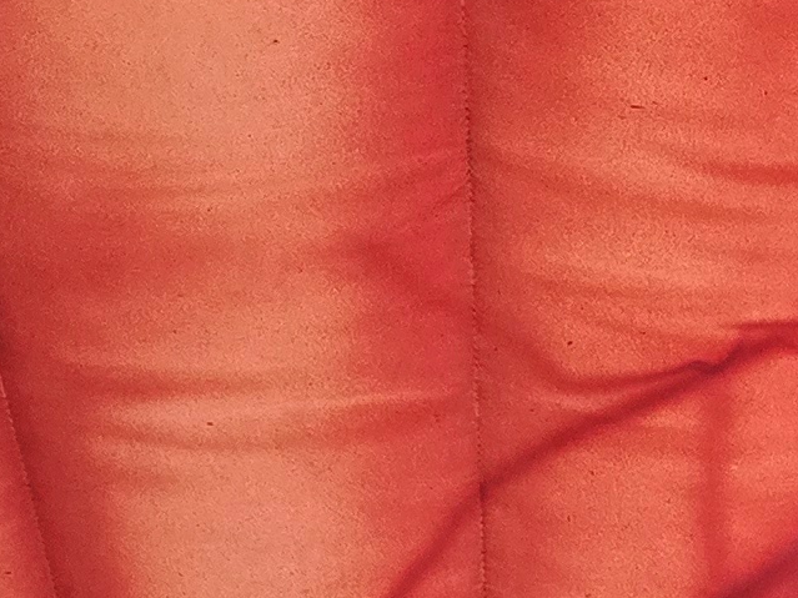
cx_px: 884
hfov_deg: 13.4
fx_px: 3319
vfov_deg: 9.0
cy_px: 1556
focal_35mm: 144
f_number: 1.7
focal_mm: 6.3
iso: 640
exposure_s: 1/120
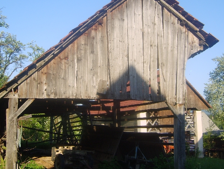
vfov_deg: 30.3
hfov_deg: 39.6
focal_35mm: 48
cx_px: 107
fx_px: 311
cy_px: 71
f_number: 2.8
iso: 50
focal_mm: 5.8
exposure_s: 1/350
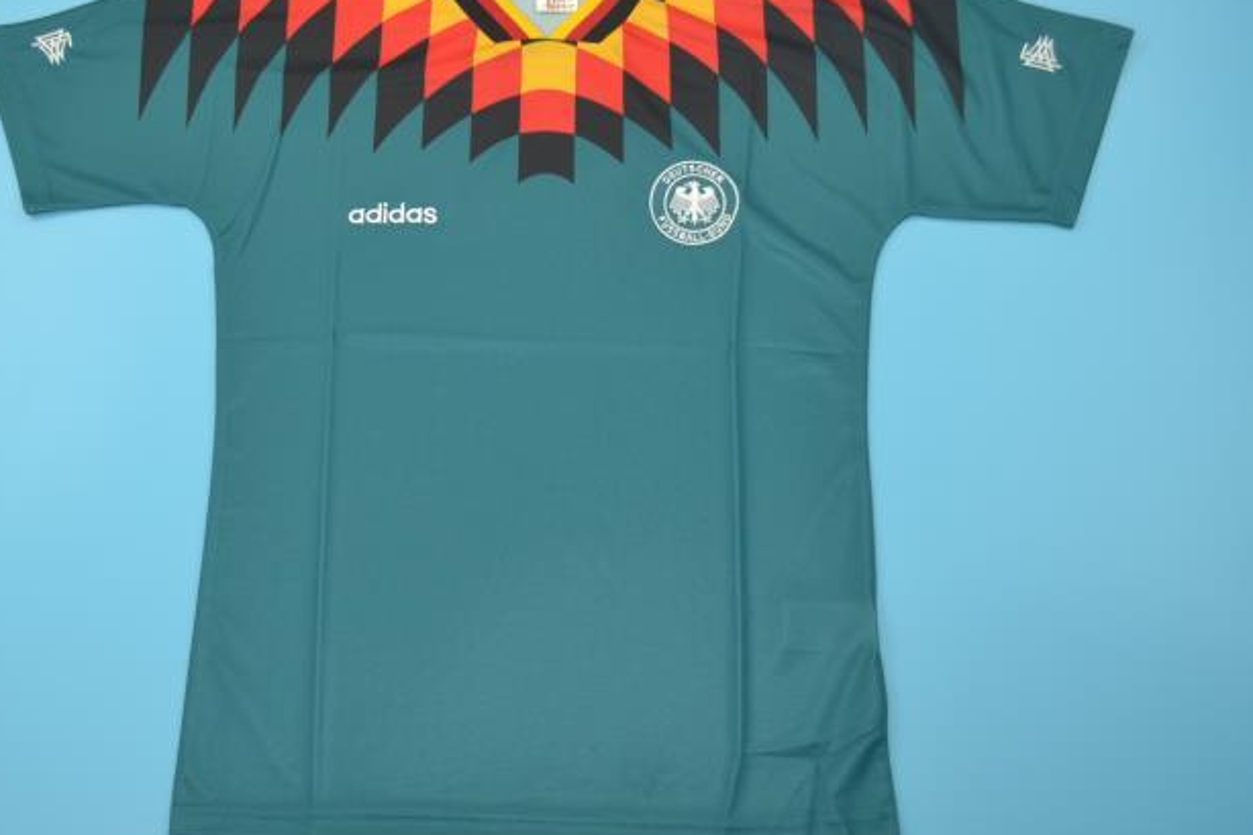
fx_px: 1496
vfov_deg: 31.1
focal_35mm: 43
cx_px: 529
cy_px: 354
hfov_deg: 45.3
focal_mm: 22
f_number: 4
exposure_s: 1/125
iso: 200
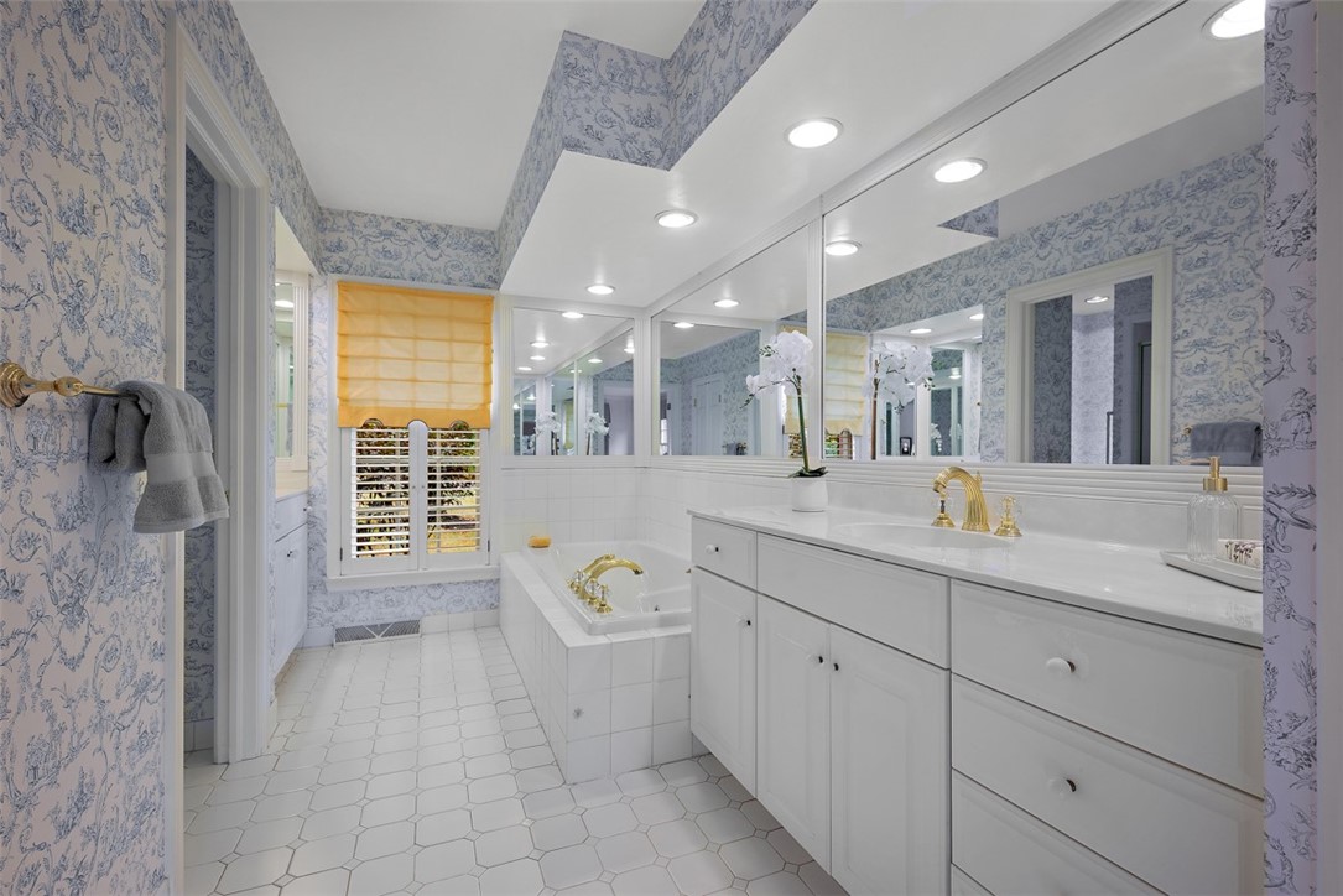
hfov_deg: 96.7
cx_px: 672
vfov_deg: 73.8
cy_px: 448
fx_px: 597
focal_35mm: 16
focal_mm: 16
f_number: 8
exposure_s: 1/4
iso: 400
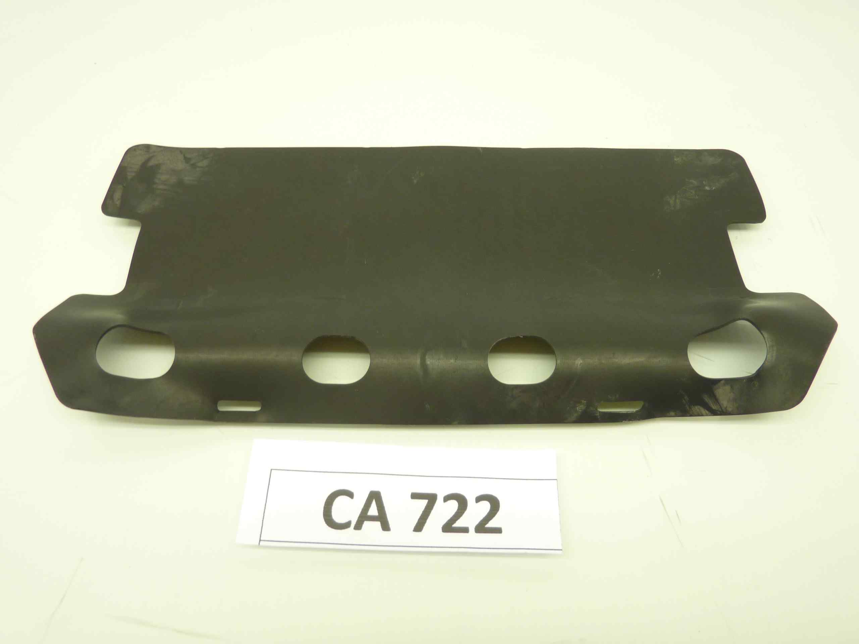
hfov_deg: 65.3
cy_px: 322
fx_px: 670
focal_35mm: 27
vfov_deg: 51.4
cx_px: 430
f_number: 3.3
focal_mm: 4.1
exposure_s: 1/20
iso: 80
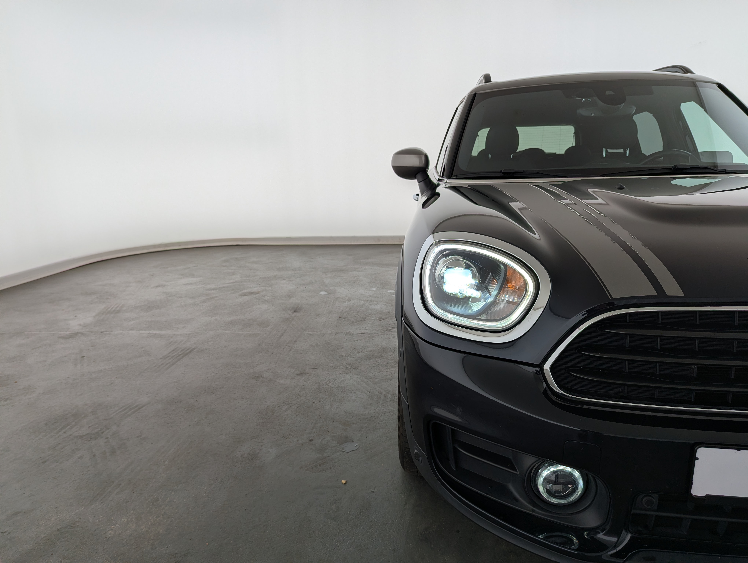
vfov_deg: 56.9
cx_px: 374
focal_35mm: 24
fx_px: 519
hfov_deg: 71.5
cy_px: 282
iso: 57
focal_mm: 6.81
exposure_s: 1/503
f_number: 1.85
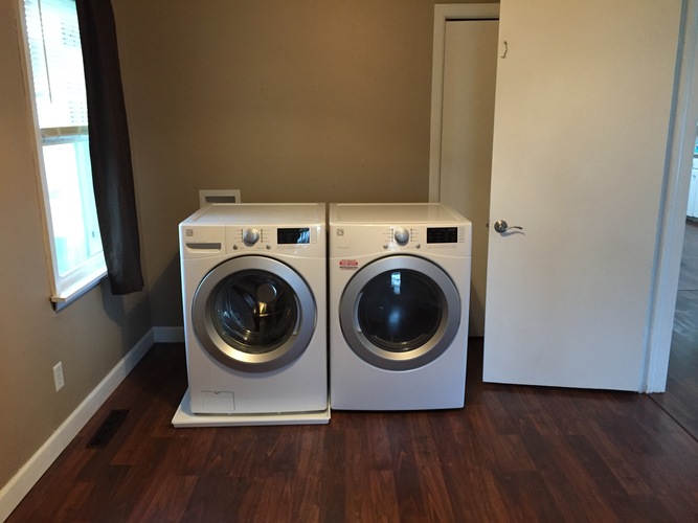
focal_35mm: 29
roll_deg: +0.3
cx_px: 349
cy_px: 262
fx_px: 585
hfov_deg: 61.7
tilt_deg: -14.3
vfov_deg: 48.2
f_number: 2.2
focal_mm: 4.15
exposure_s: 1/20
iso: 250
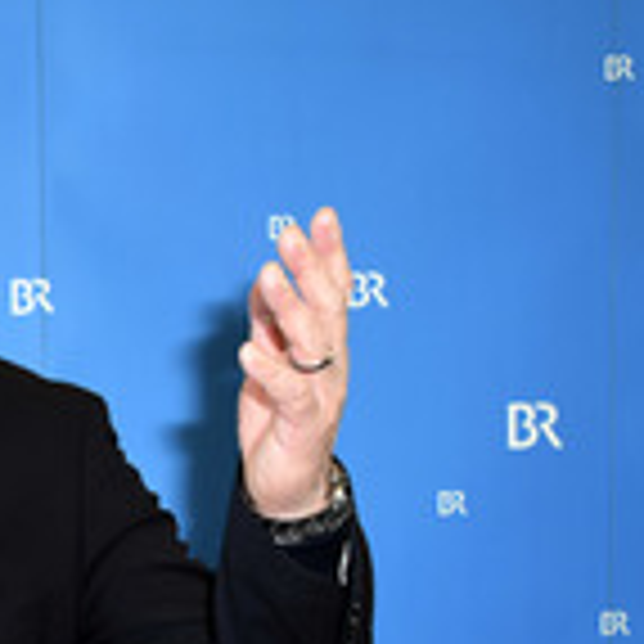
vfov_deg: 18.5
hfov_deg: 17.1
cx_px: -299
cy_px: 590
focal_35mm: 92
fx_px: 1944
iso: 640
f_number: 4.5
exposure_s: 1/125
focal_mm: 23
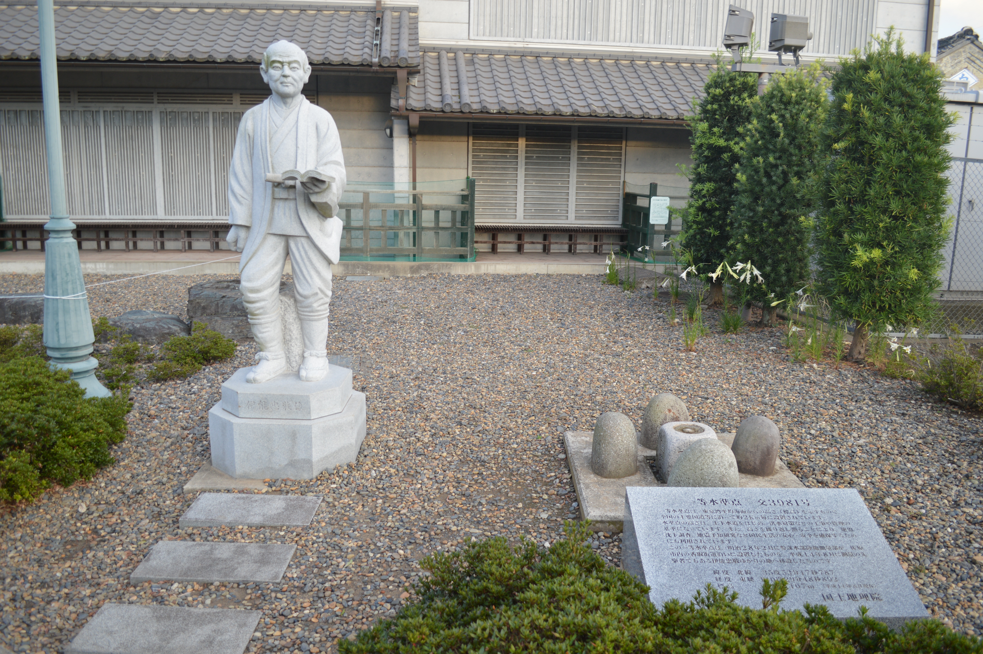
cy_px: 327
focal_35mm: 27
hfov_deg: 67.4
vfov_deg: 47.8
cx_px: 492
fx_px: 737
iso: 100
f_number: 3.5
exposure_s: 1/20
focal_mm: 18
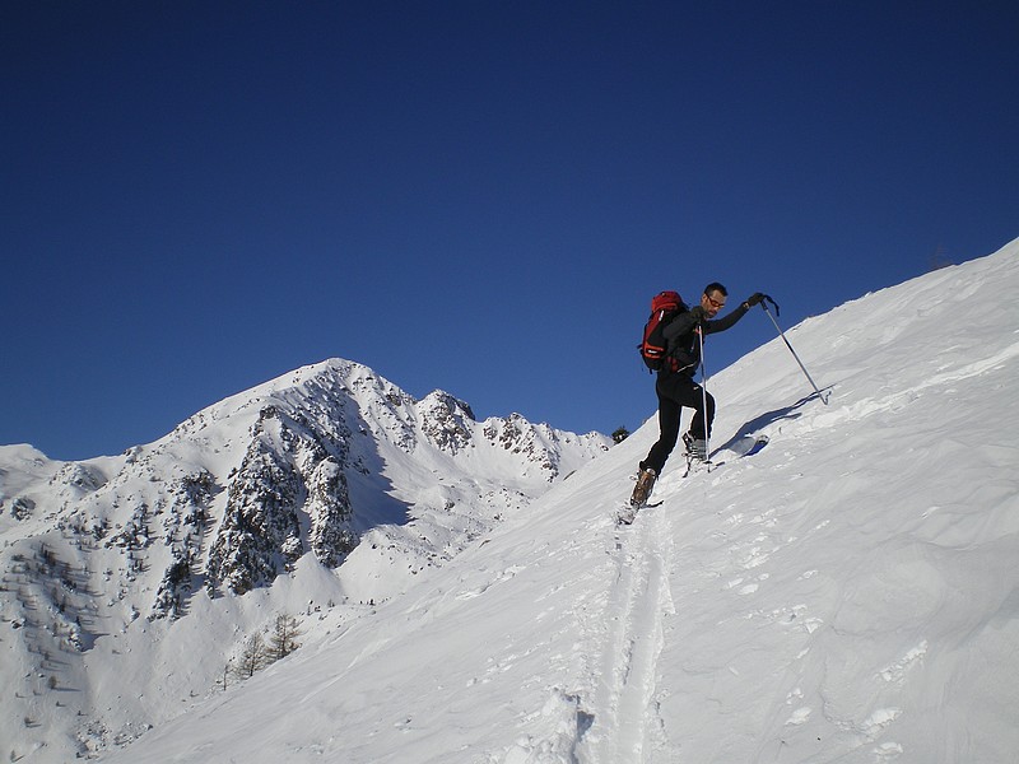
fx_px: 1119
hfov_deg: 49.0
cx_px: 510
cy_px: 382
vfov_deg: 37.7
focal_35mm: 38
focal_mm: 6.3
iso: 64
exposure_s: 1/1000
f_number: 4.6
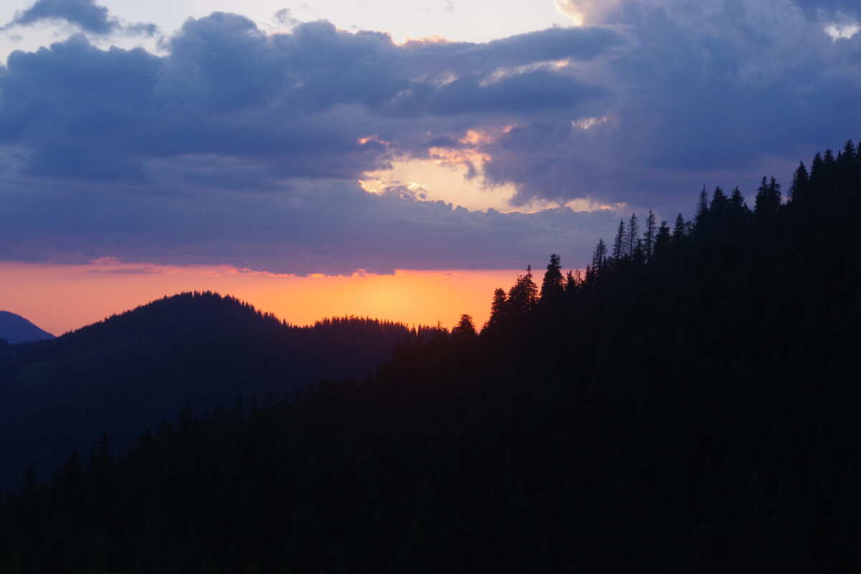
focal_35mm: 82
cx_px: 430
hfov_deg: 24.8
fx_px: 1961
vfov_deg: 16.7
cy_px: 287
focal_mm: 55
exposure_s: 1/160
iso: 800
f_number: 9
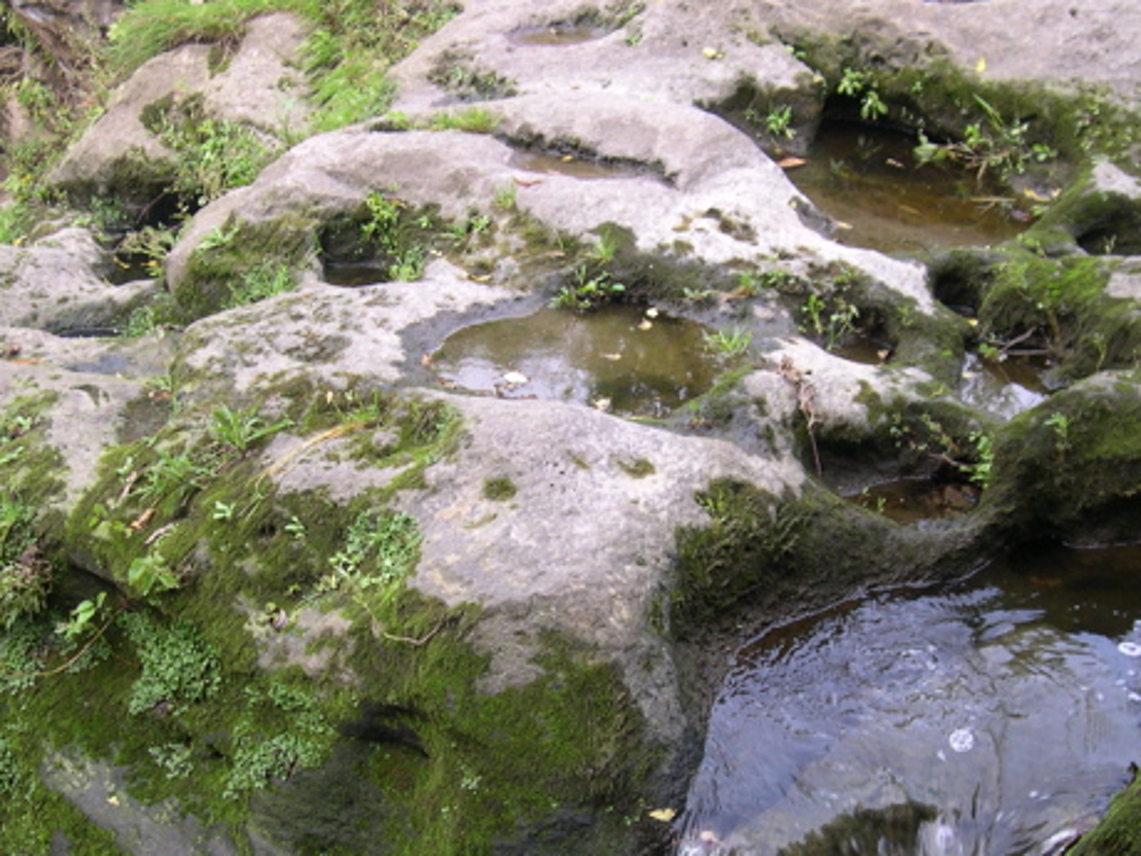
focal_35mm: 55
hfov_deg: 34.8
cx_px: 459
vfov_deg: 26.4
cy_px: 551
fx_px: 1813
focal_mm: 8
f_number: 2.8
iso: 100
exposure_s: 1/85.1
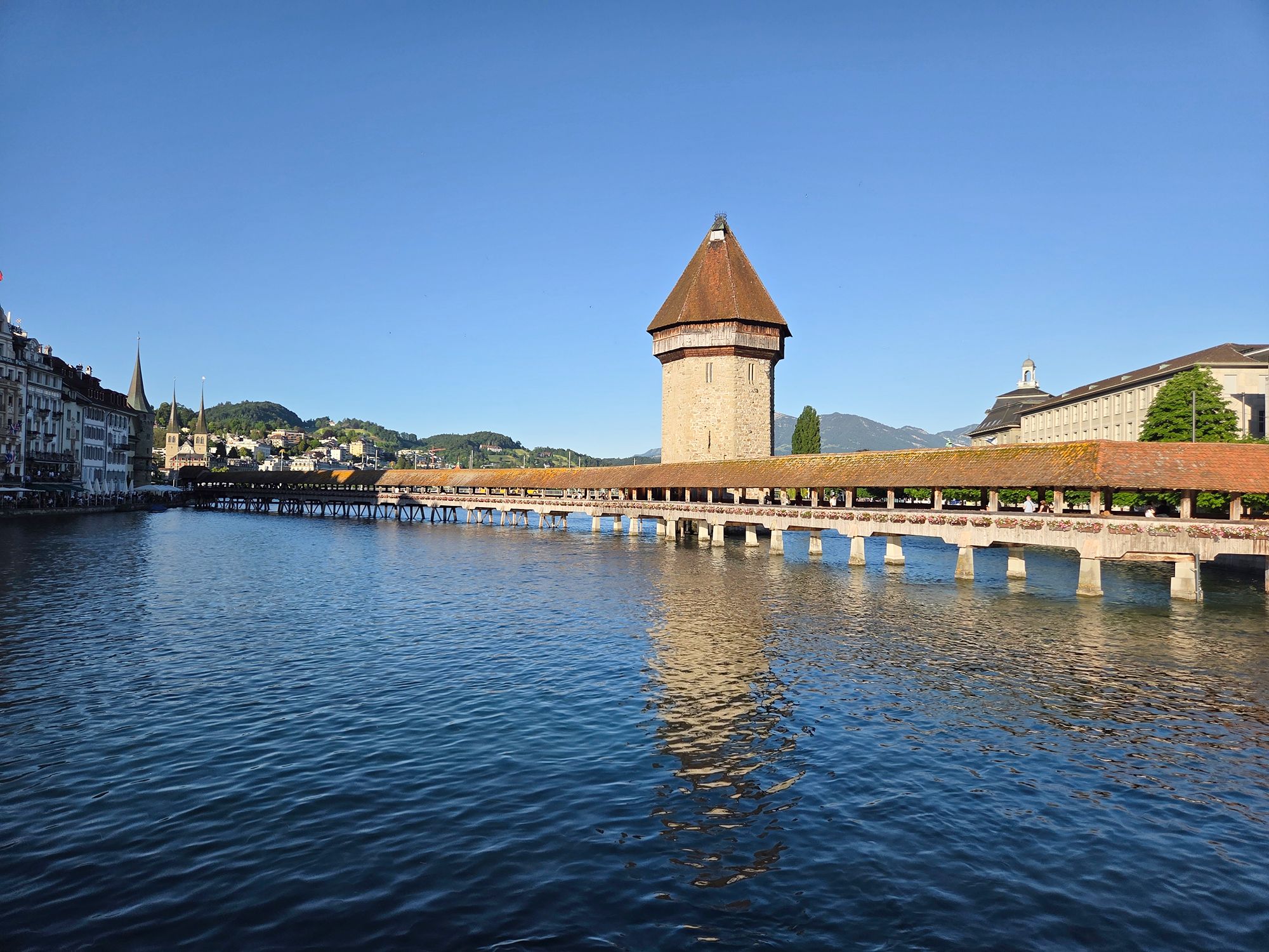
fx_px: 843
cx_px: 634
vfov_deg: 58.9
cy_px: 476
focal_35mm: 23
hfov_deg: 73.9
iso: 80
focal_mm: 5.4
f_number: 1.8
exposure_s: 1/4032
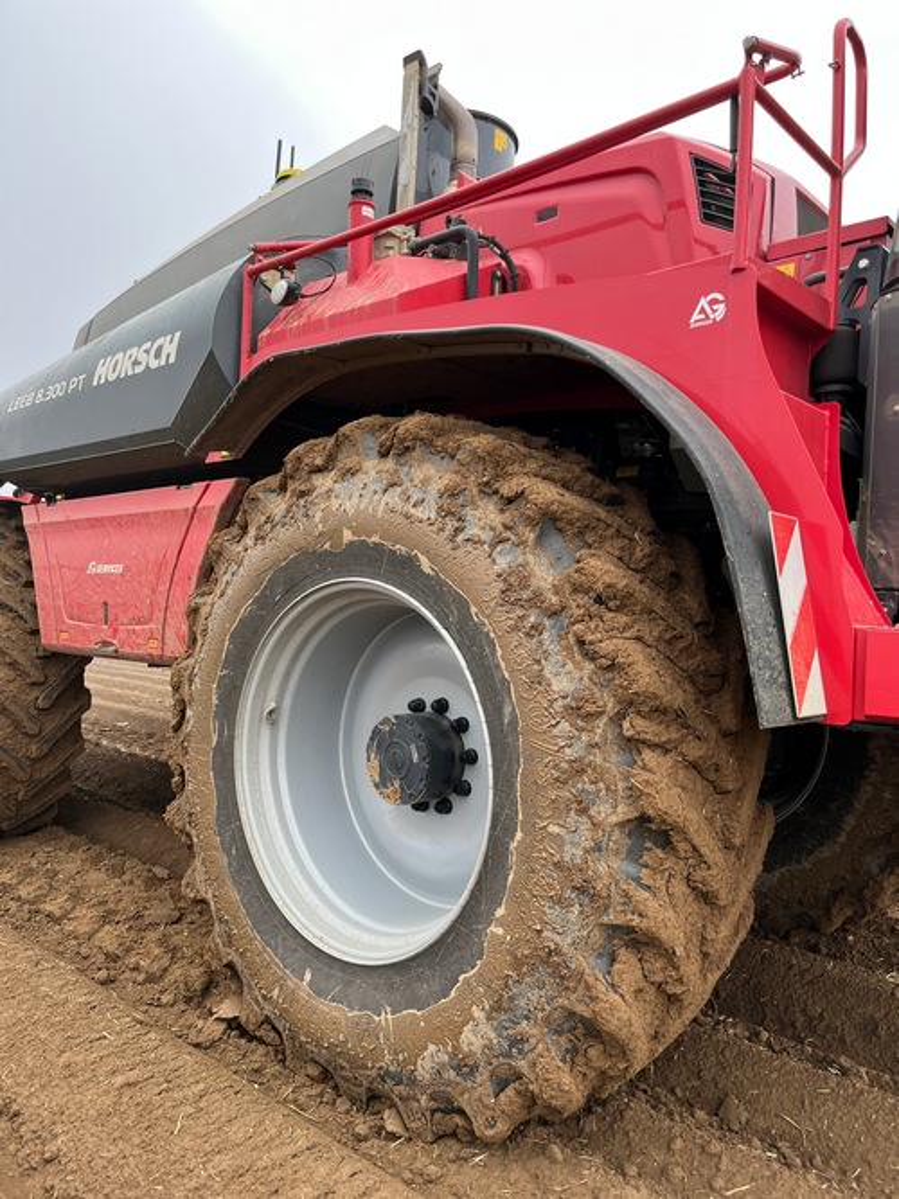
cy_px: 600
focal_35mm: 26
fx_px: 901
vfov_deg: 67.3
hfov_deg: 53.0
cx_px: 450
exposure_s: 1/122
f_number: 1.6
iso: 40
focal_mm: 5.1
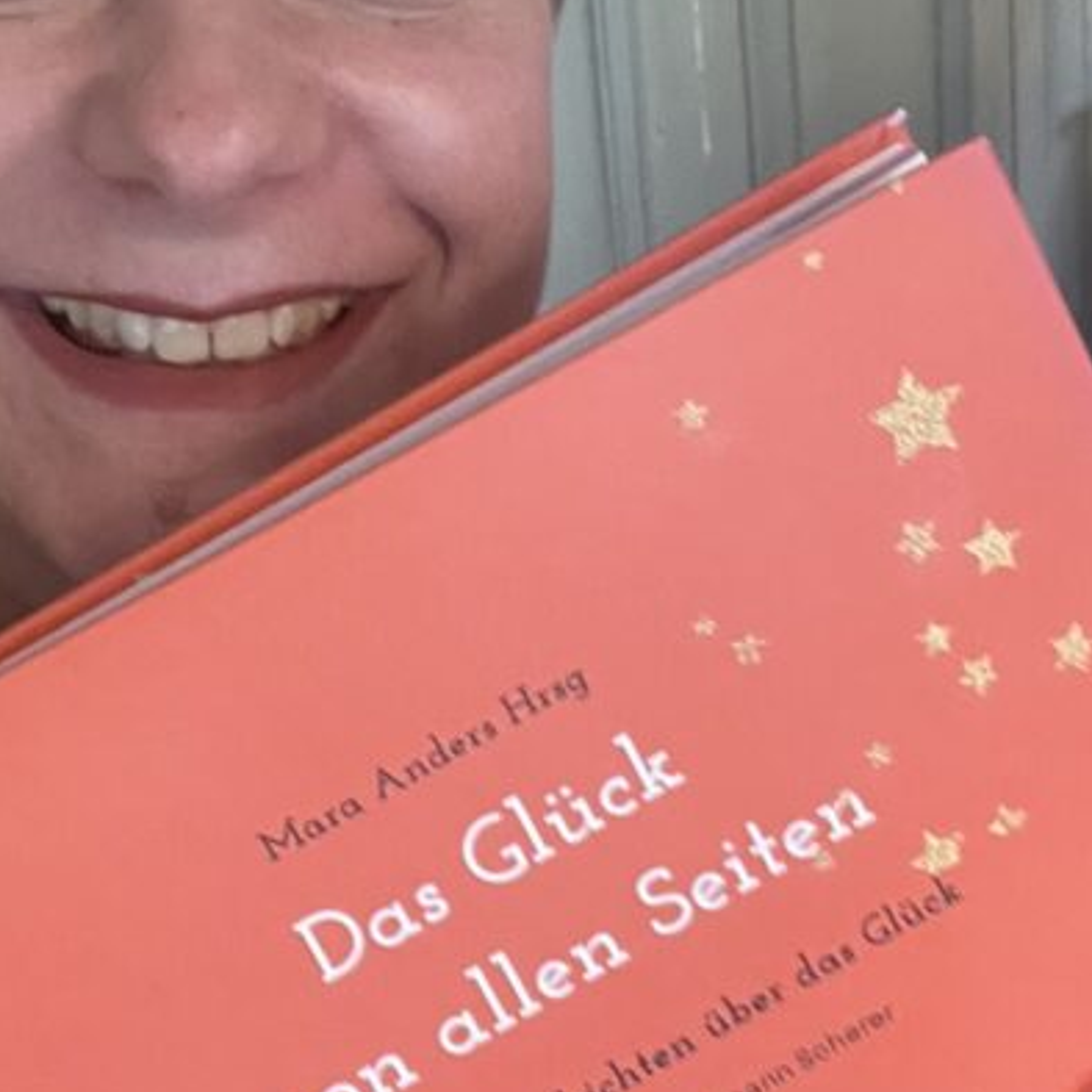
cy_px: 288
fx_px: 2463
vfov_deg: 24.8
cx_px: 388
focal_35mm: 69
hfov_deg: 24.9
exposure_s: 1/33
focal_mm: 2.71
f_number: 2.2
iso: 400
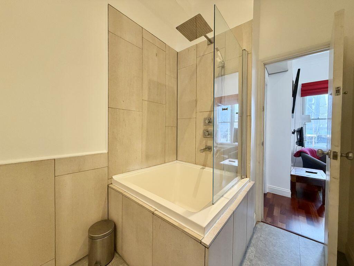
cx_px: 177
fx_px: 143
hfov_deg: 102.1
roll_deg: -0.5
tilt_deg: -1.4
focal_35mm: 14
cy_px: 133
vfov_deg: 85.7
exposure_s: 1/100
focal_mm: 2.22
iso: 250
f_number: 2.2
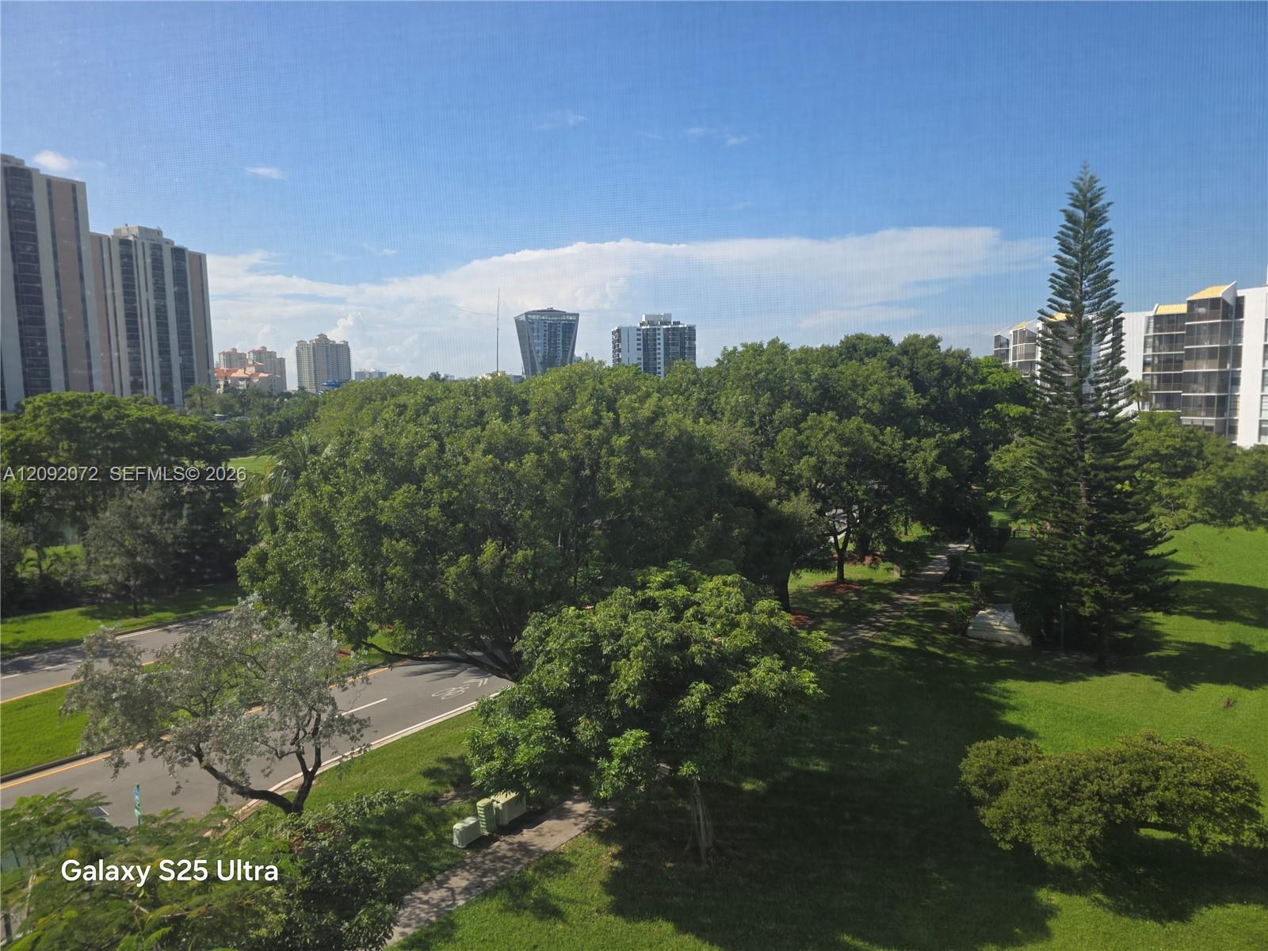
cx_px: 634
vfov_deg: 58.9
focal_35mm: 23
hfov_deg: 73.9
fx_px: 843
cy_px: 476
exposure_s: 1/3399
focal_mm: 6.3
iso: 80
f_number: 1.7
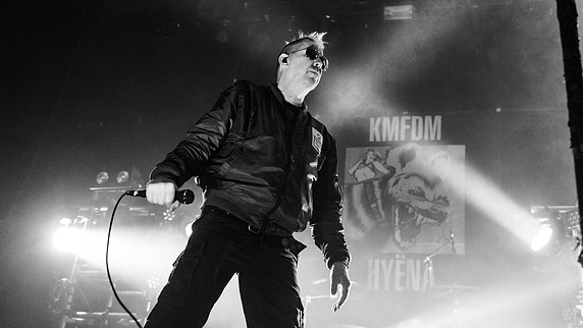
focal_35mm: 42
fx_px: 649
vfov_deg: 28.3
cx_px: 321
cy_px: 127
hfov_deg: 48.3
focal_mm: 32
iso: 3200
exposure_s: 1/400
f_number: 3.2
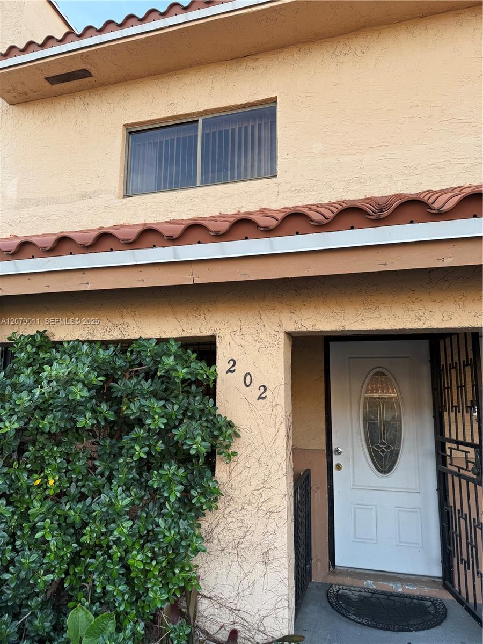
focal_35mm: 24
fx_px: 446
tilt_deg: +9.9
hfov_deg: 56.8
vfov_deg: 71.6
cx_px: 242
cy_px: 322
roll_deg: -1.2
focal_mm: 6.76
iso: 80
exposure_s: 1/389
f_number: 1.78
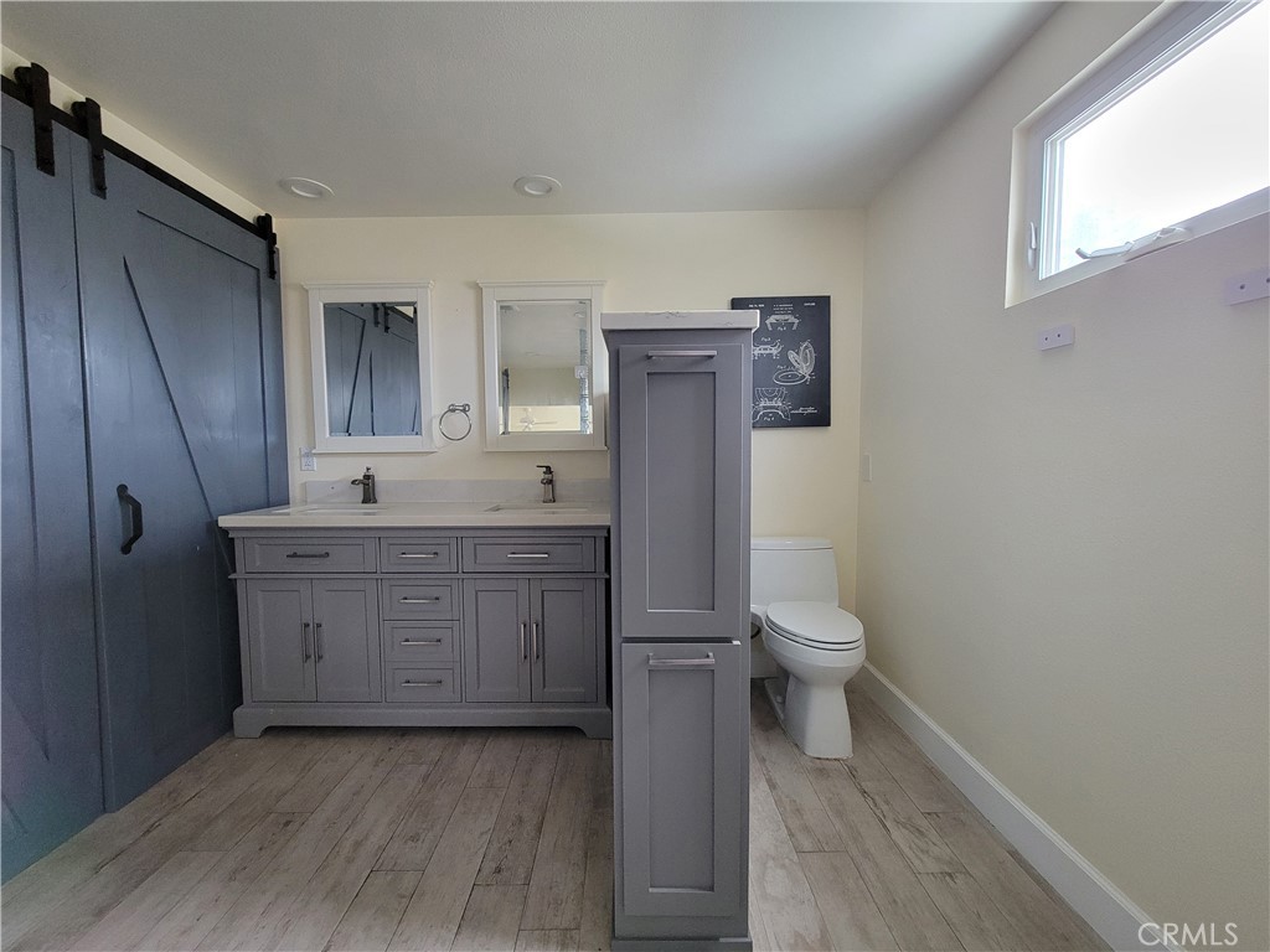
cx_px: 635
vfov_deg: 89.9
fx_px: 477
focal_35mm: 13
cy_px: 476
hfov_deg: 106.2
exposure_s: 1/50
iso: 500
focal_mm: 2.2
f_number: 2.2
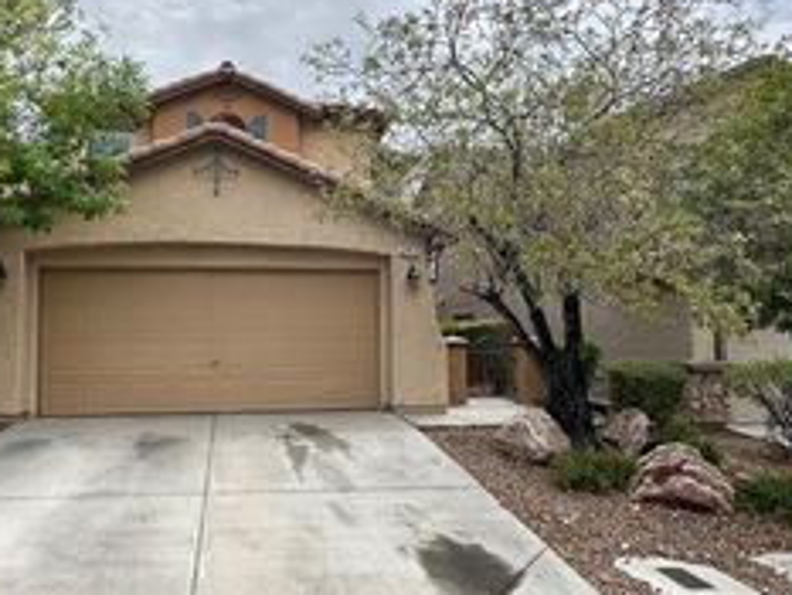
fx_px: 687
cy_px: 291
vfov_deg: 46.8
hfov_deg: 59.6
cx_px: 330
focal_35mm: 30
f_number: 2.2
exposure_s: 1/1855
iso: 50
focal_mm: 2.22
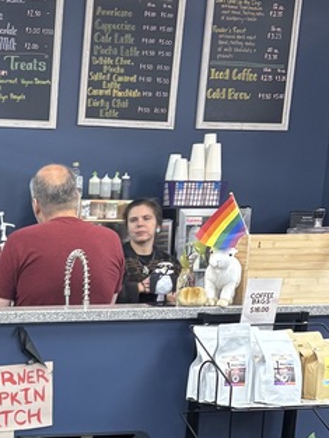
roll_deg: -1.2
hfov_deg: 16.0
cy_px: 514
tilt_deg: -15.0
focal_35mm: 85
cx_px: -155
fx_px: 1076
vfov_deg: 21.5
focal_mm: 5.96
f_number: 1.6
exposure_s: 1/60
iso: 160
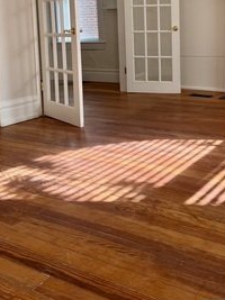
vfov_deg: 40.5
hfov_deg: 31.5
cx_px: 170
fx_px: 390
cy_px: 64
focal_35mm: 45
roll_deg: +1.7
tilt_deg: -6.0
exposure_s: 1/121
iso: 64
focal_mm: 6.76
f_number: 1.78
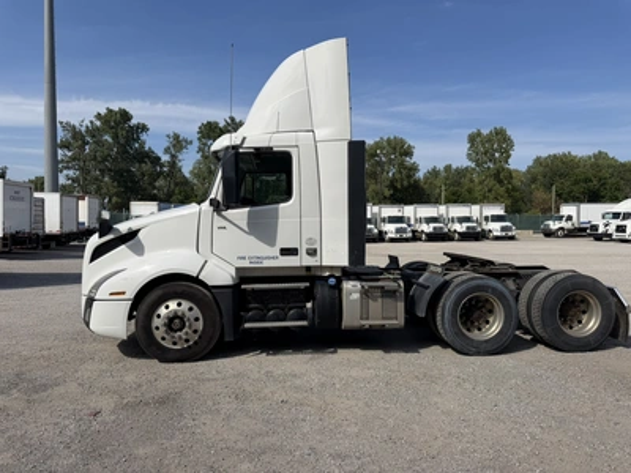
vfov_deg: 56.8
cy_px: 236
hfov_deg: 71.6
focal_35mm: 24
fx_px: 437
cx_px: 316
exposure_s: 1/6711
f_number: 1.78
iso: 80
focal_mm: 6.76
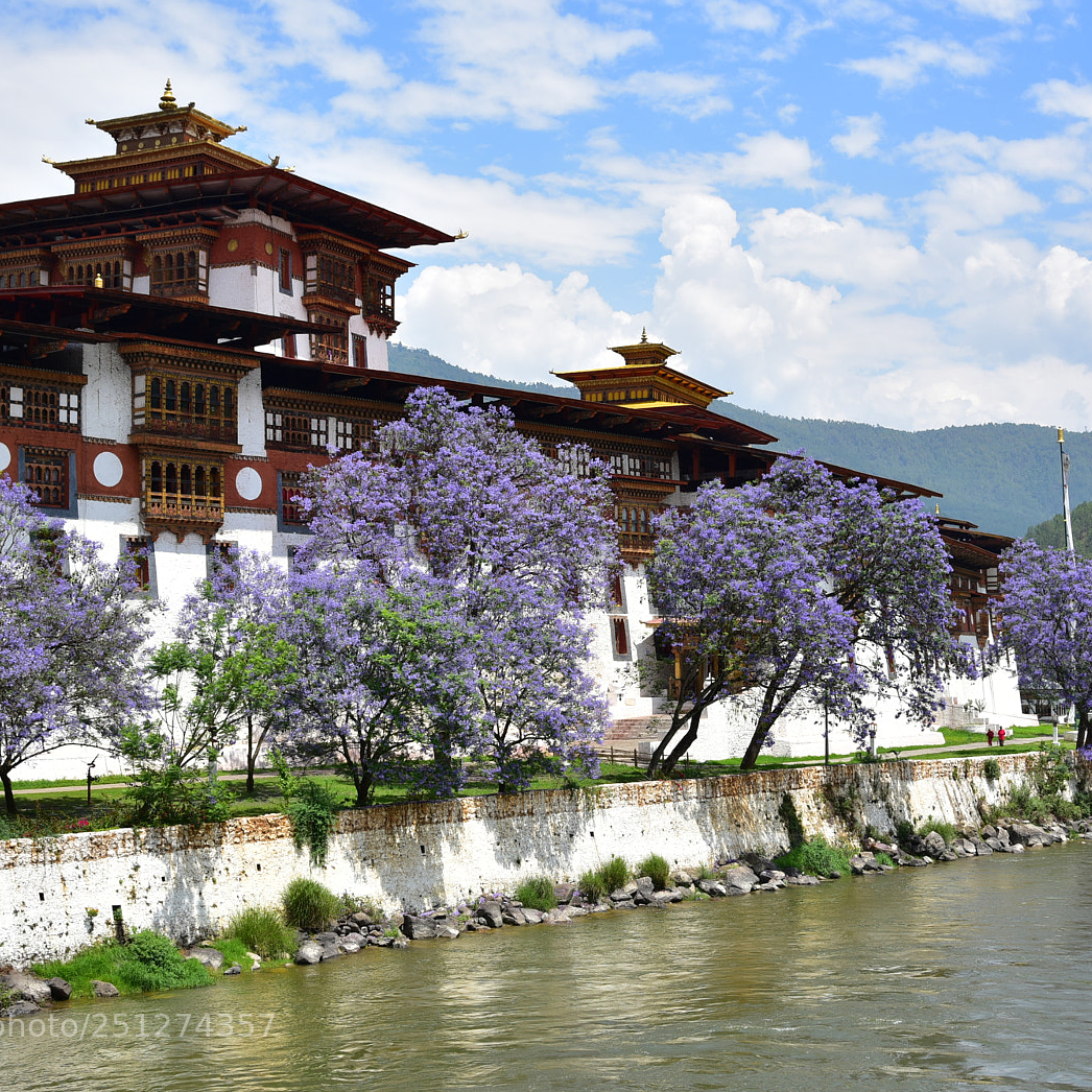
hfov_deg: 32.8
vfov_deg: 32.8
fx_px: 1856
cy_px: 550
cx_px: 565
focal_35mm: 52
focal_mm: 40
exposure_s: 1/200
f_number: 8
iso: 100
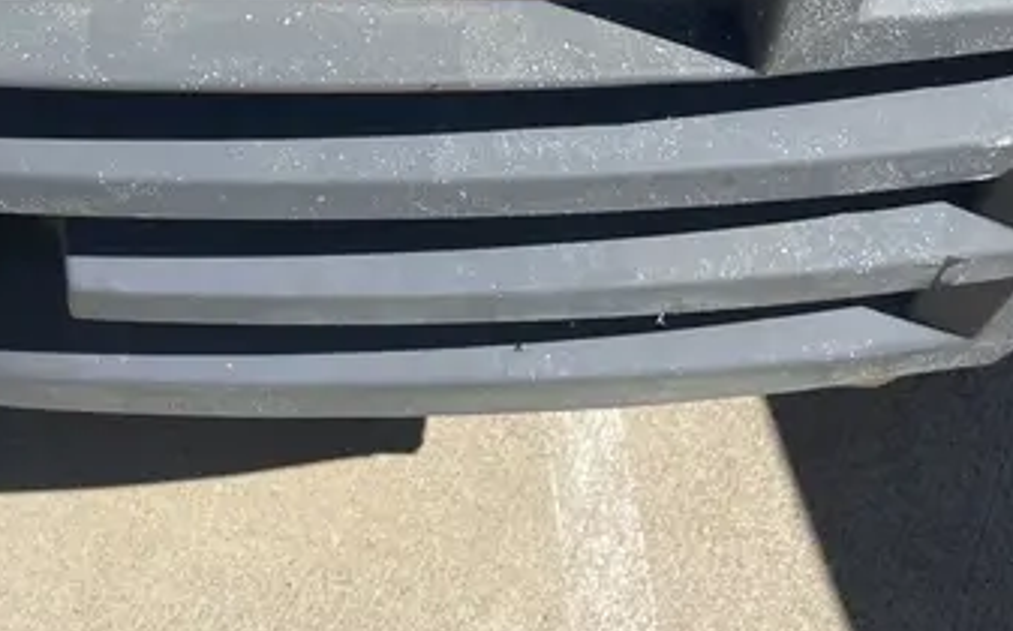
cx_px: 271
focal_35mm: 60
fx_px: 1655
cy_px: -254
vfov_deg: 19.4
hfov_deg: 33.4
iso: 50
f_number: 1.6
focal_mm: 4.2
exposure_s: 1/5051
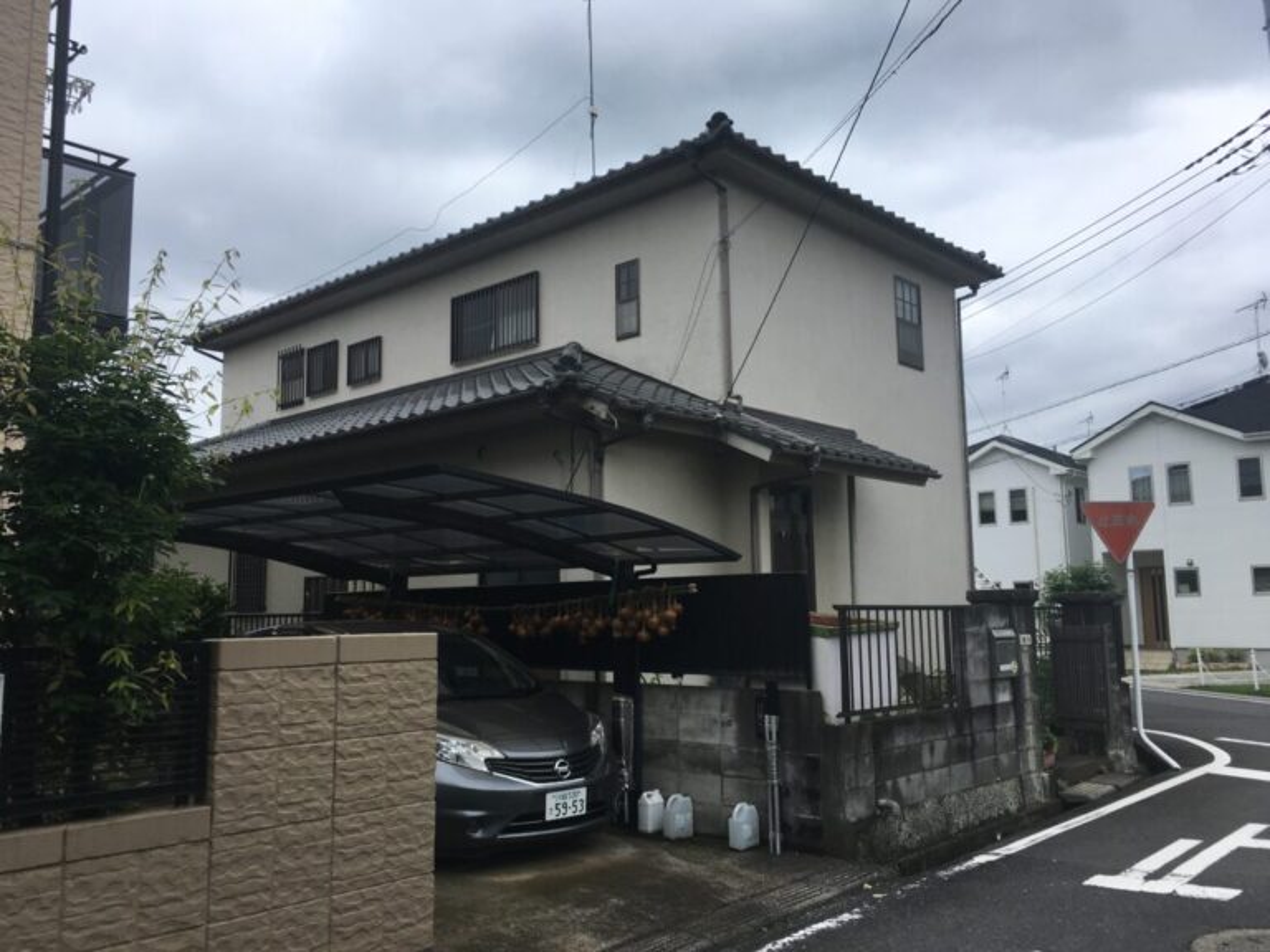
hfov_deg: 61.7
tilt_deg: +5.8
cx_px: 635
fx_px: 1064
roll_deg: +0.5
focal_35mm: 29
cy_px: 476
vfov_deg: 48.2
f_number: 2.2
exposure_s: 1/1603
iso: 25
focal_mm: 4.15
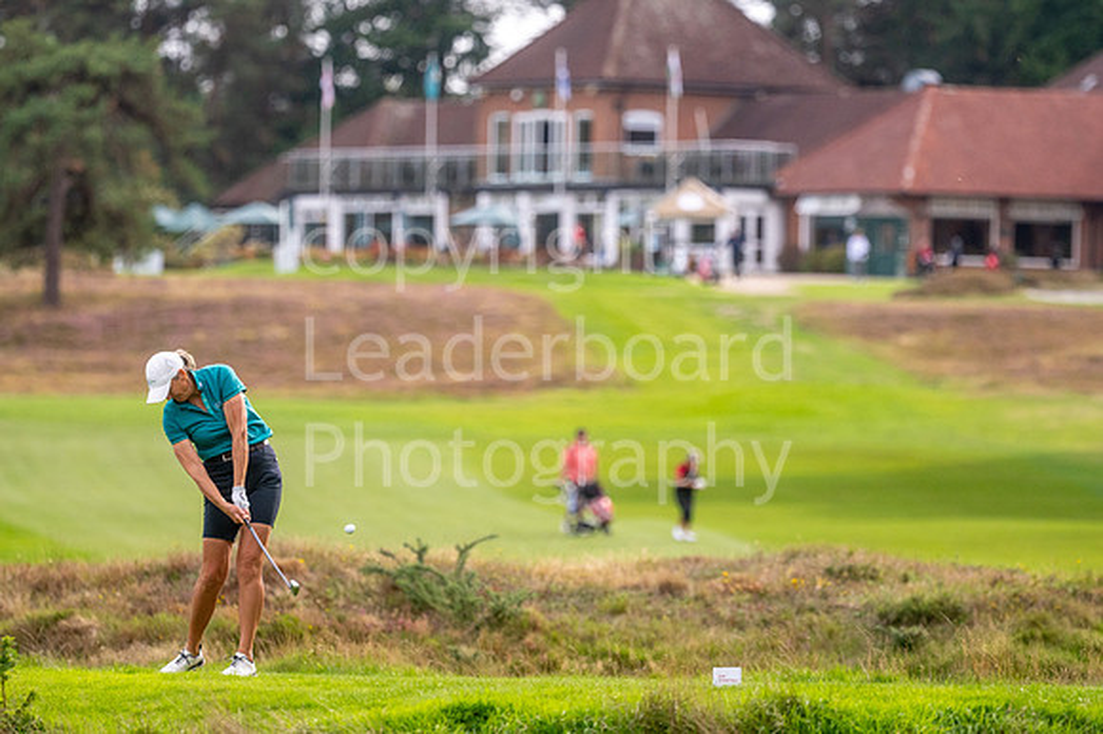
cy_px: 367
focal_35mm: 450
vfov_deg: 3.1
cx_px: 552
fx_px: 13779
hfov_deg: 4.6
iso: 400
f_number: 4.5
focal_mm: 300
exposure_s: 1/2000
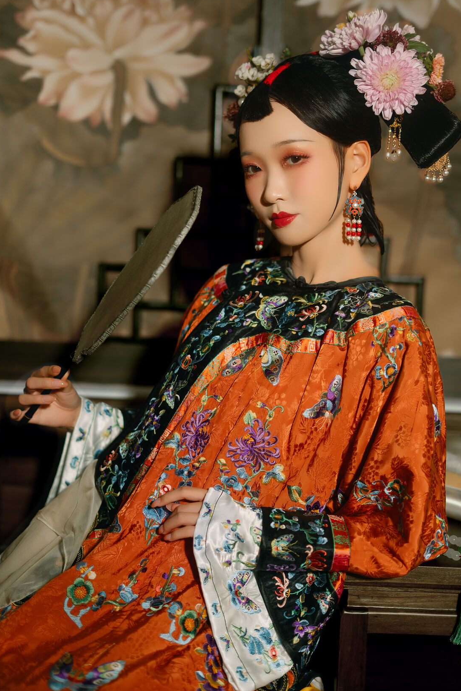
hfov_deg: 24.6
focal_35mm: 55
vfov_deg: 36.2
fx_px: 1056
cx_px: 238
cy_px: 315
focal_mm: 50
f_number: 2
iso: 100
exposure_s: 1/160
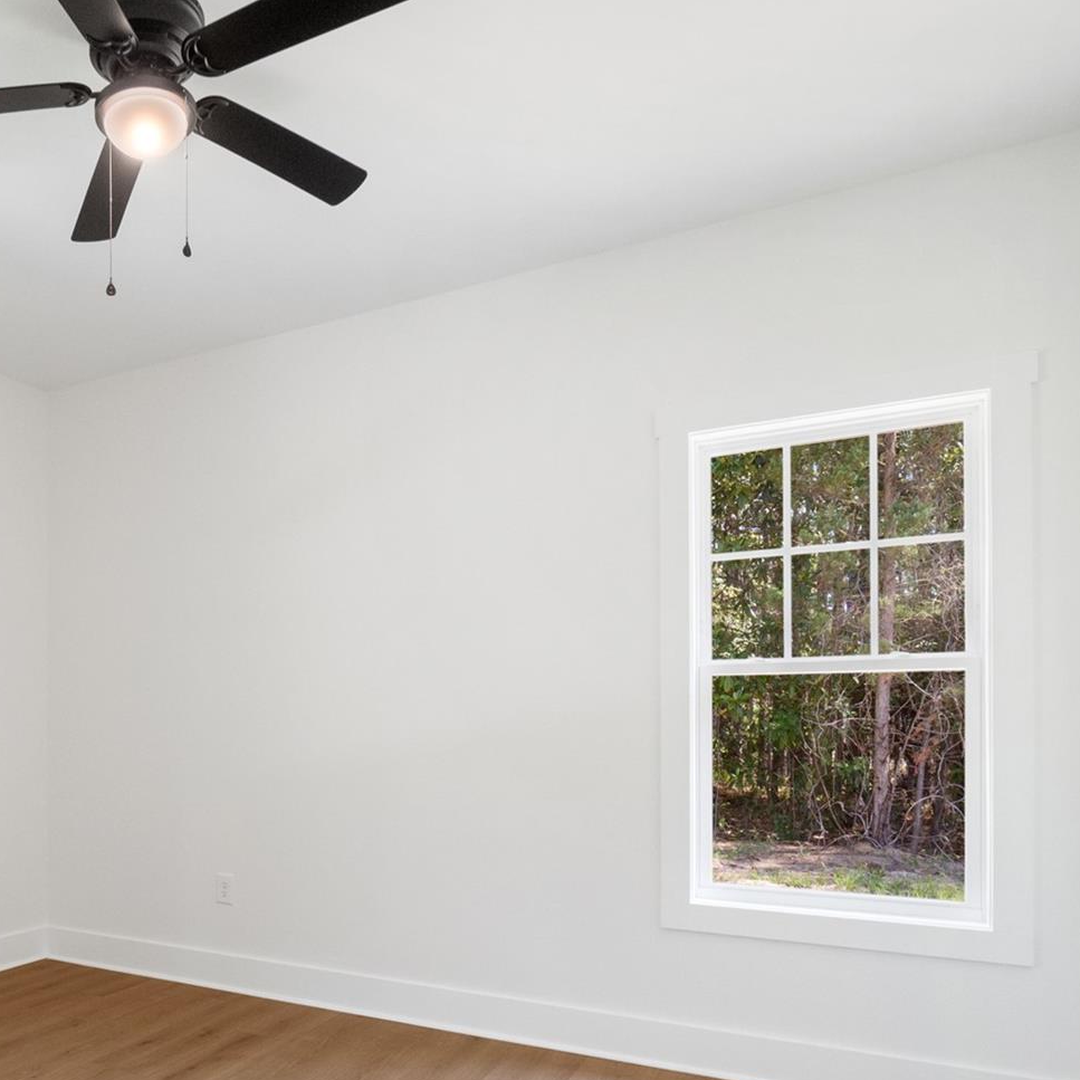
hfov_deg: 55.1
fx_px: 953
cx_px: 221
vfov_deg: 57.7
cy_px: 723
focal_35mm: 27
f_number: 7.1
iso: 2000
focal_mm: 10
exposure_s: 1/30
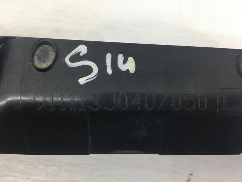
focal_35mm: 29
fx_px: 203
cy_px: 91
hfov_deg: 61.7
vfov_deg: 48.2
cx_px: 121
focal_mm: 4.15
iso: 40
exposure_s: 1/33
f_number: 2.2
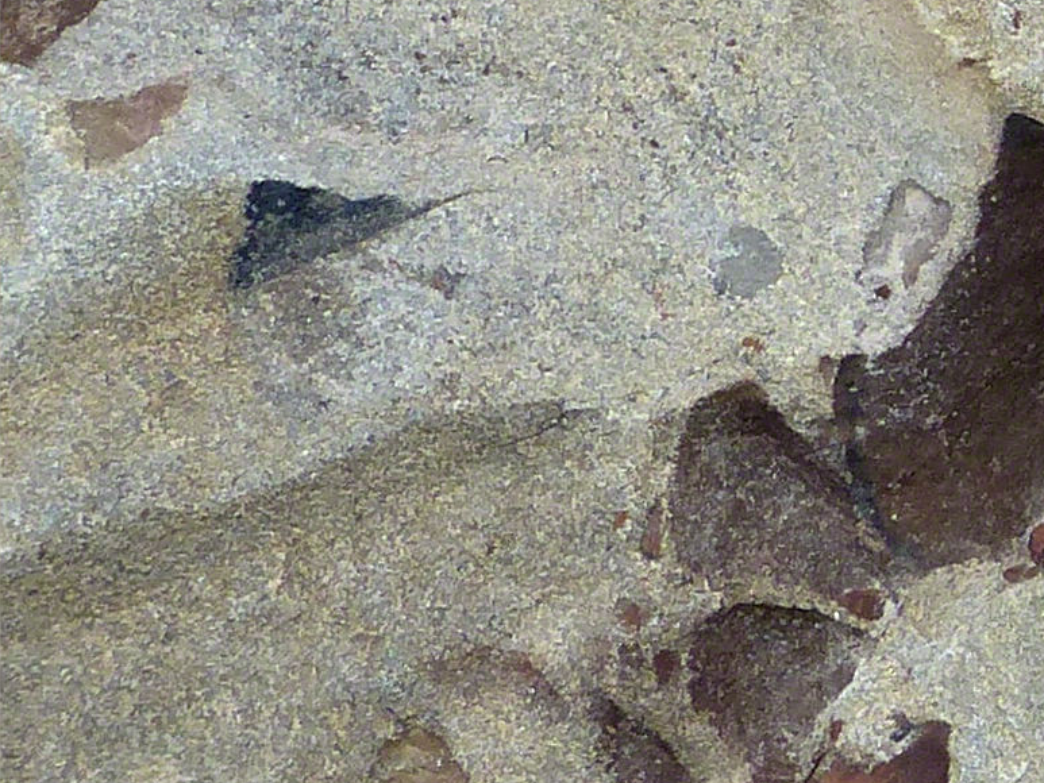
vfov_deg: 3.0
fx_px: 15142
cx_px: 2701
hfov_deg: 3.9
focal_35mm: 502
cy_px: -3
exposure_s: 1/500
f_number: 4
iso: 100
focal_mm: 17.4
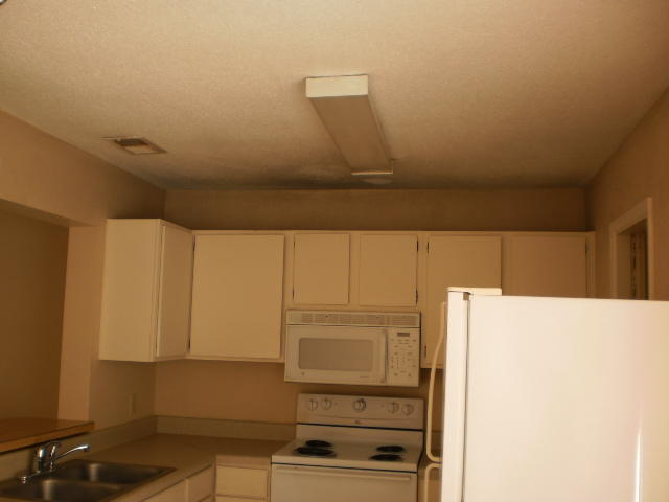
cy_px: 251
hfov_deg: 51.4
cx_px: 334
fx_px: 696
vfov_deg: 39.7
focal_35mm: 36
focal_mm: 6.3
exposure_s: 1/60
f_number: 3.1
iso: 100
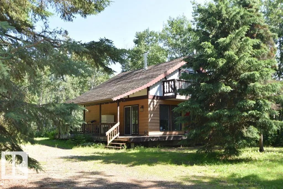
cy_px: 94
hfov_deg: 53.1
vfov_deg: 36.9
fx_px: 283
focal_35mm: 36
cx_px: 142
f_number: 5.6
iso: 100
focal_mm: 24
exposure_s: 1/125
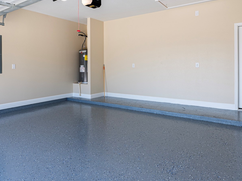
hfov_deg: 67.0
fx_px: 182
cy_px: 67
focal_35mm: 26
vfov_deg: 52.5
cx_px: 104
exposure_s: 1/50
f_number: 9
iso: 125
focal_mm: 15
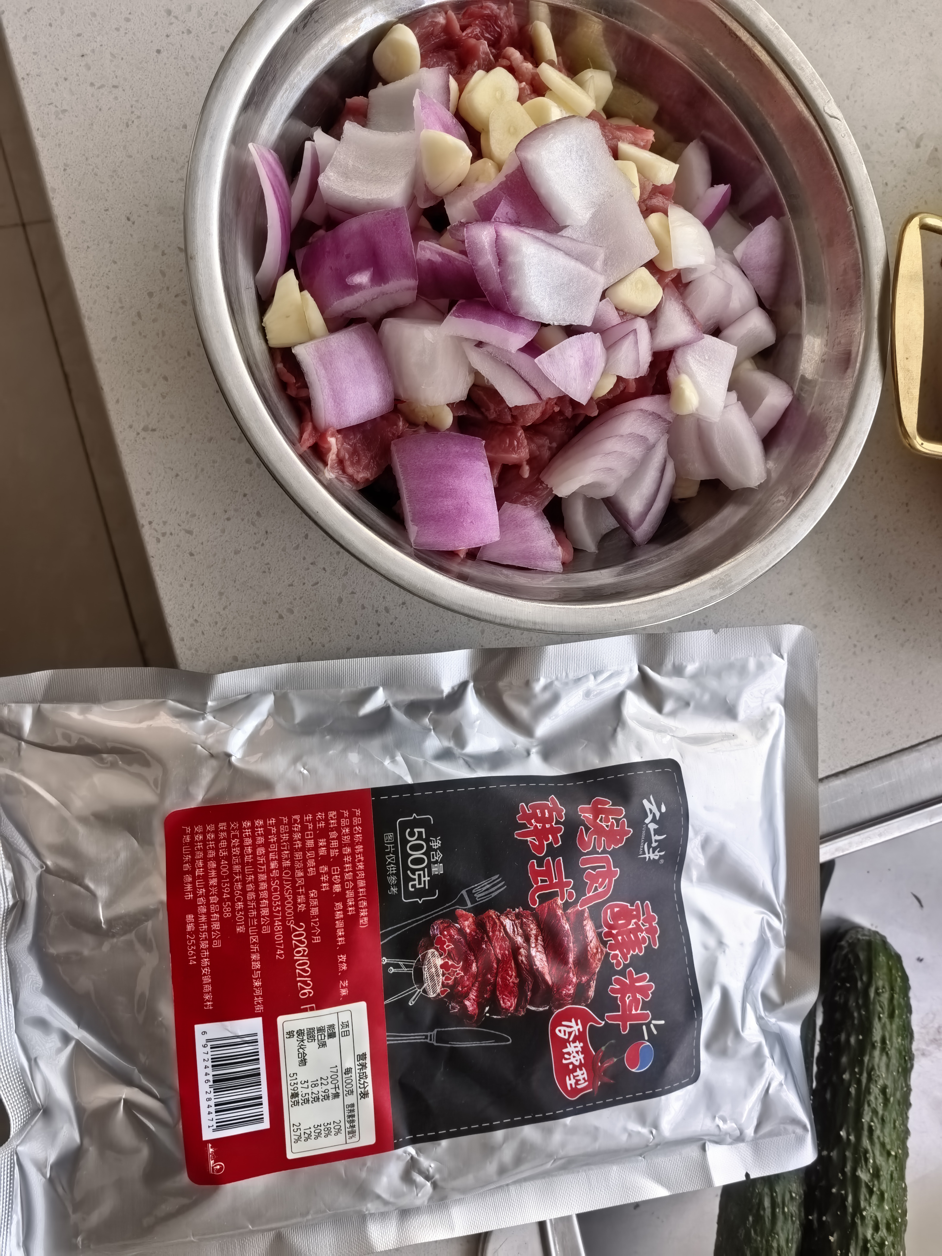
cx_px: 471
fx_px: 980
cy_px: 628
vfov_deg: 65.3
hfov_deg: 51.4
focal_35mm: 27
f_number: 4
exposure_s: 1/100
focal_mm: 6.98
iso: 160
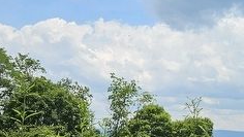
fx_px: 550
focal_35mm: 85
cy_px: 138
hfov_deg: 24.9
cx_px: 161
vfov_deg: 14.0
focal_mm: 5.4
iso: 25
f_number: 1.8
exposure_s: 1/3117
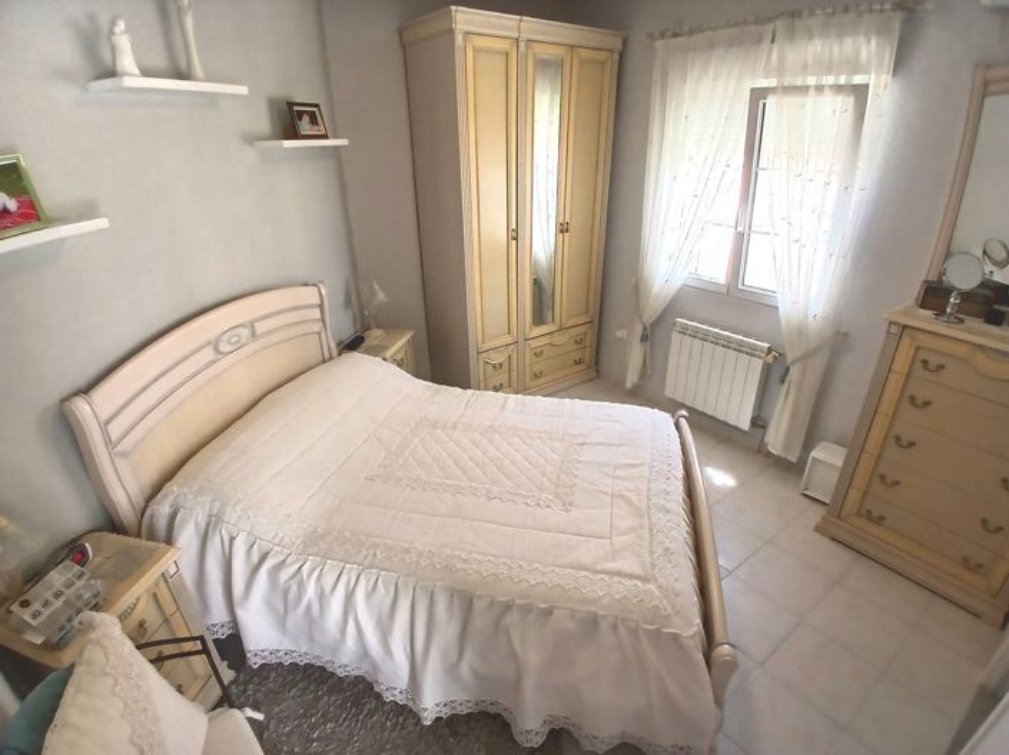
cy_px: 378
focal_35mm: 17
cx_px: 504
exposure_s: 1/50
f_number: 2.2
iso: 64
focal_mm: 1.4
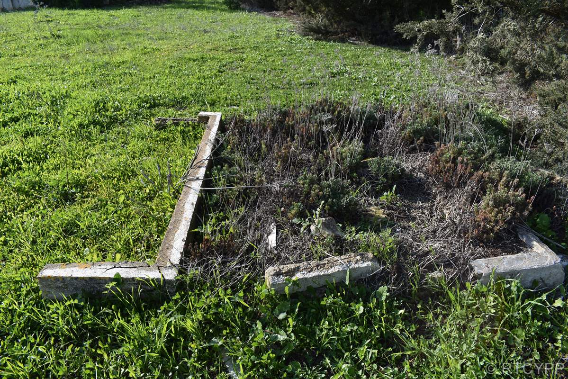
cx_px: 284
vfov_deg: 48.0
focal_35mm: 27
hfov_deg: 67.4
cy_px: 190
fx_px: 426
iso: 180
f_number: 8
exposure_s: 1/250
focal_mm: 18
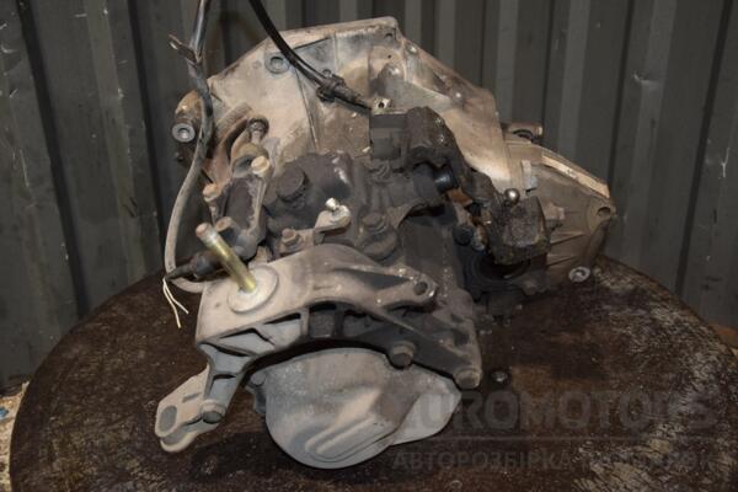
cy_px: 246
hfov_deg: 46.4
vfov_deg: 31.9
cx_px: 369
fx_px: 861
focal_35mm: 42
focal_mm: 28
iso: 800
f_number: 5
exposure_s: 1/60
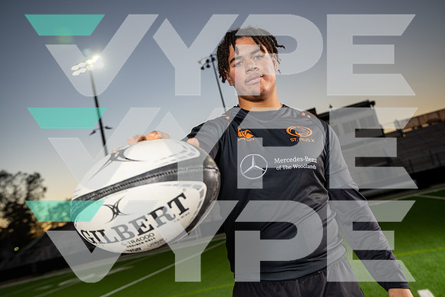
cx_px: 222
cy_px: 148
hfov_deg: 58.7
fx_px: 396
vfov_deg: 41.1
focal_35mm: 32
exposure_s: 1/250
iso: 160
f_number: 4.5
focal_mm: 32
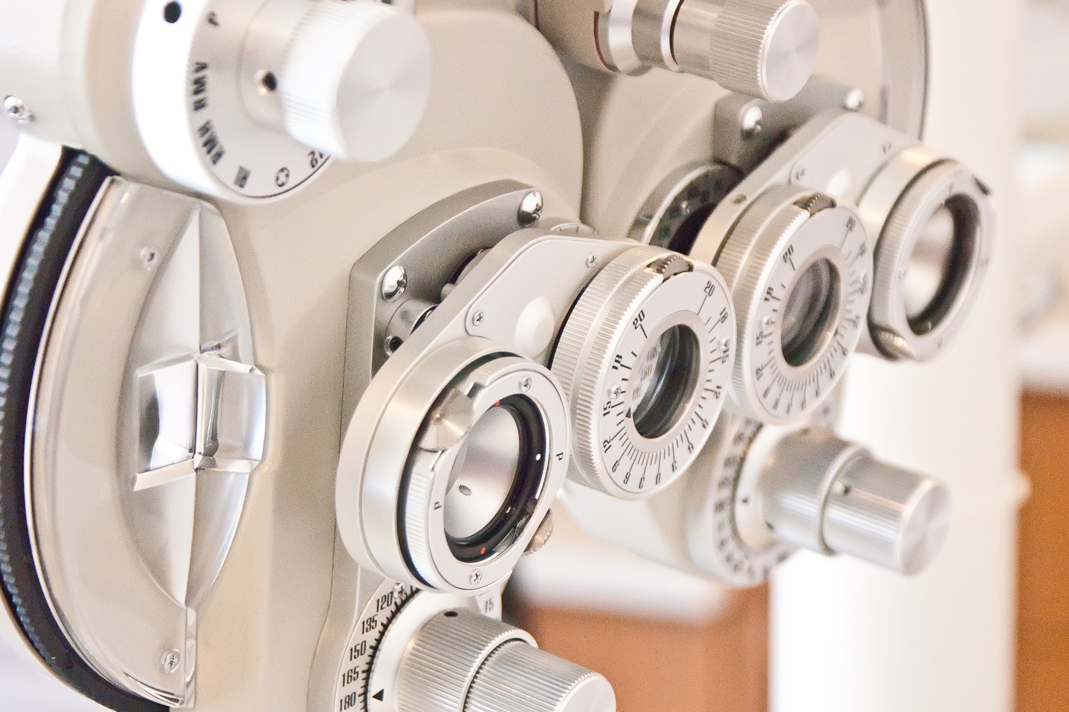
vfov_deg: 11.3
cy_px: 388
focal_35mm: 121
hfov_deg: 16.9
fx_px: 3591
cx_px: 598
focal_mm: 70
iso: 400
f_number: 5.6
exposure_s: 1/80
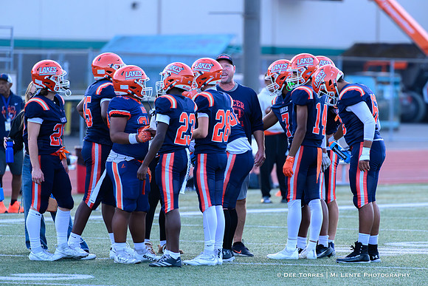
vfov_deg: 3.8
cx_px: 253
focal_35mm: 362
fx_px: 4299
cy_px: 184
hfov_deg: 5.7
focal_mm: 280
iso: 5000
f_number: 4
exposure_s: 1/2000
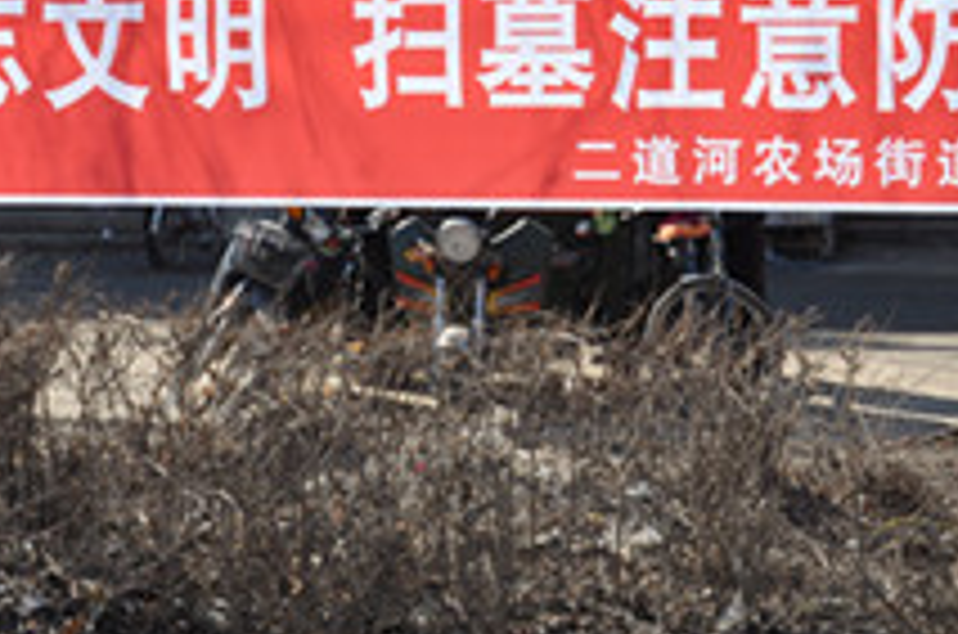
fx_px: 2469
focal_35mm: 93
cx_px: 486
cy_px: 184
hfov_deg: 22.0
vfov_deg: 14.6
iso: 200
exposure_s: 1/320
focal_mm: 22
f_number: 9
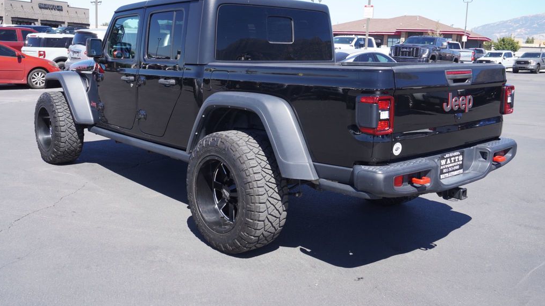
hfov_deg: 54.6
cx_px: 270
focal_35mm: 37
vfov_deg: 32.3
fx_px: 528
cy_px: 134
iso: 100
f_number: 6.3
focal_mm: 23
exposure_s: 1/160
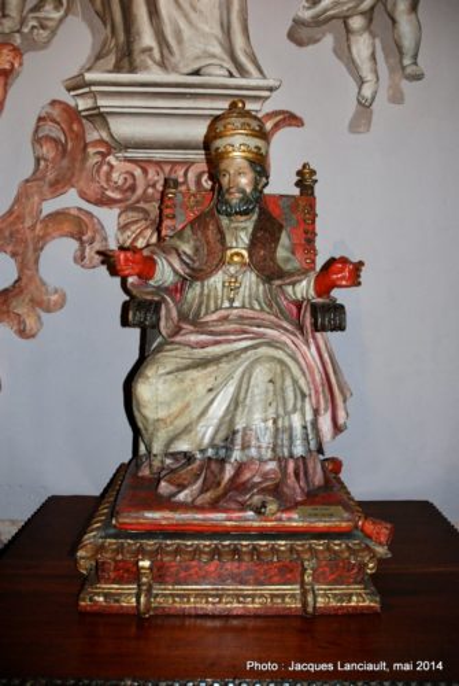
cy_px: 343
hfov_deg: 48.1
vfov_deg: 67.3
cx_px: 230
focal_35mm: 27
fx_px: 515
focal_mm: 18
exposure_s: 1/60
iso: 800
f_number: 5
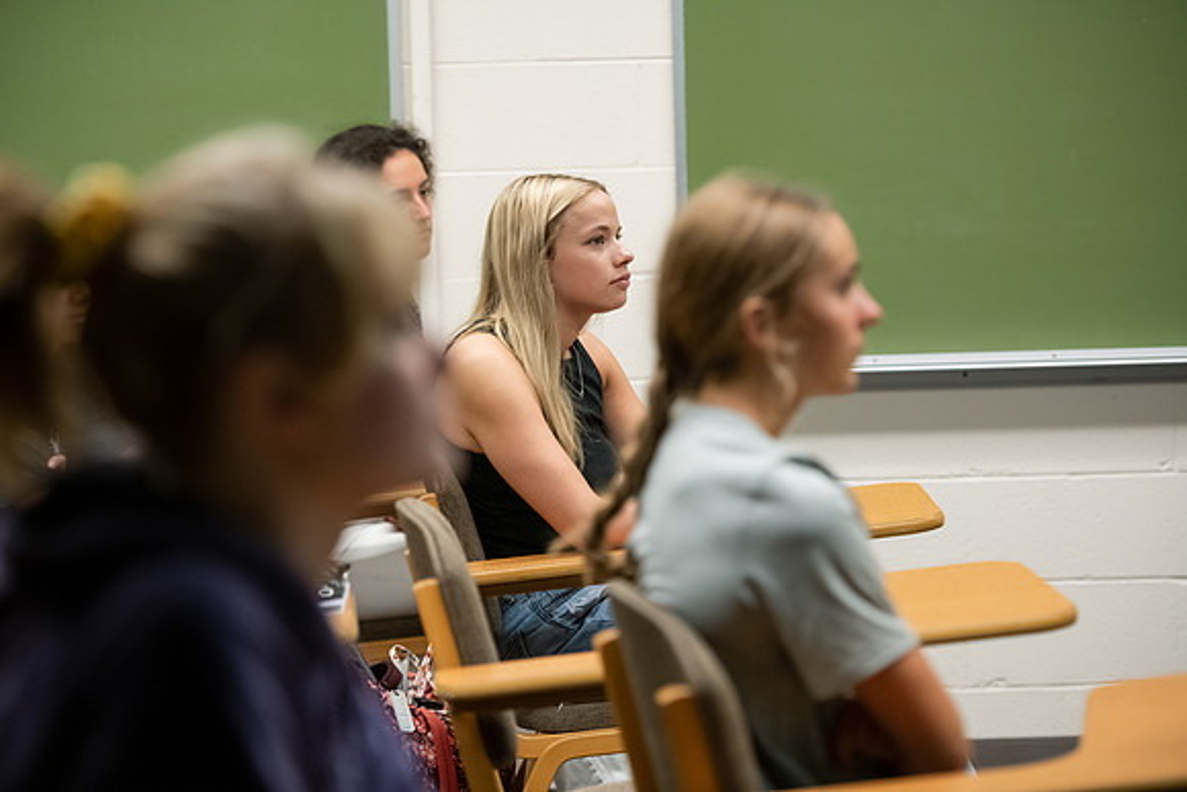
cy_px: 396
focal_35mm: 112
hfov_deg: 18.3
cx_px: 594
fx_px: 3694
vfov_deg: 12.2
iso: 2500
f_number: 3.2
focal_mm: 112
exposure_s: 1/200
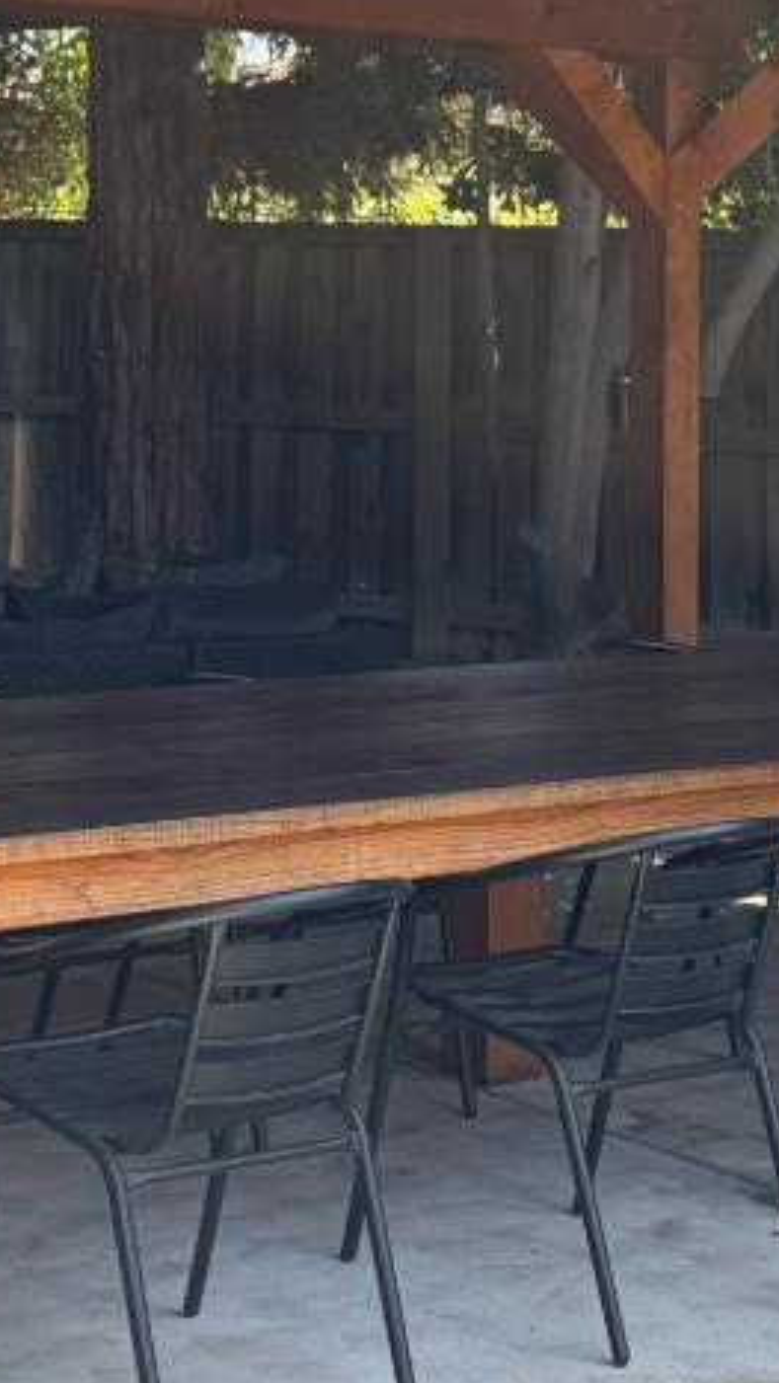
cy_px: 93
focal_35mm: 84
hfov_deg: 14.4
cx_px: 287
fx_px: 3082
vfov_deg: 24.4
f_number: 1.78
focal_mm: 6.76
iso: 80
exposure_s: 1/436
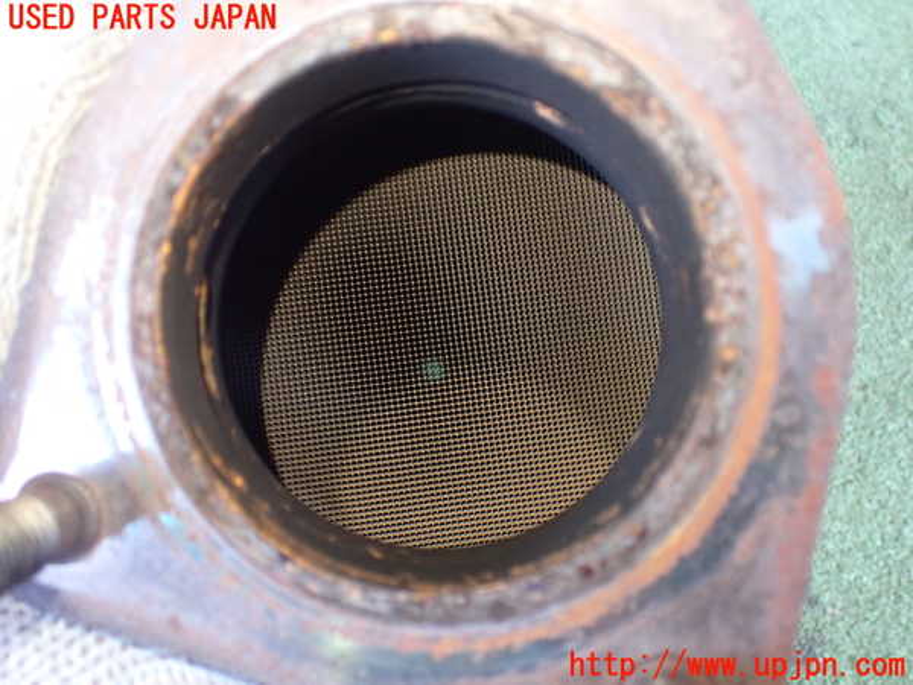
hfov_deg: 60.0
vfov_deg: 46.8
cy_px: 342
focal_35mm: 30
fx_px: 791
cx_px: 456
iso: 800
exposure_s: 1/80
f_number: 2.3
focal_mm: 5.4
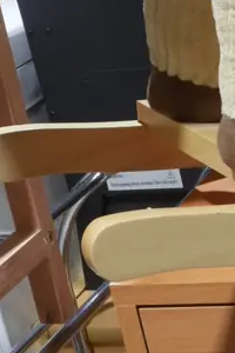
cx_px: 431
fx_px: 1322
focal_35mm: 135
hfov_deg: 9.6
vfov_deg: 13.8
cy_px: 595
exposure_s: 1/60
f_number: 9
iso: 1600
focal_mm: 19
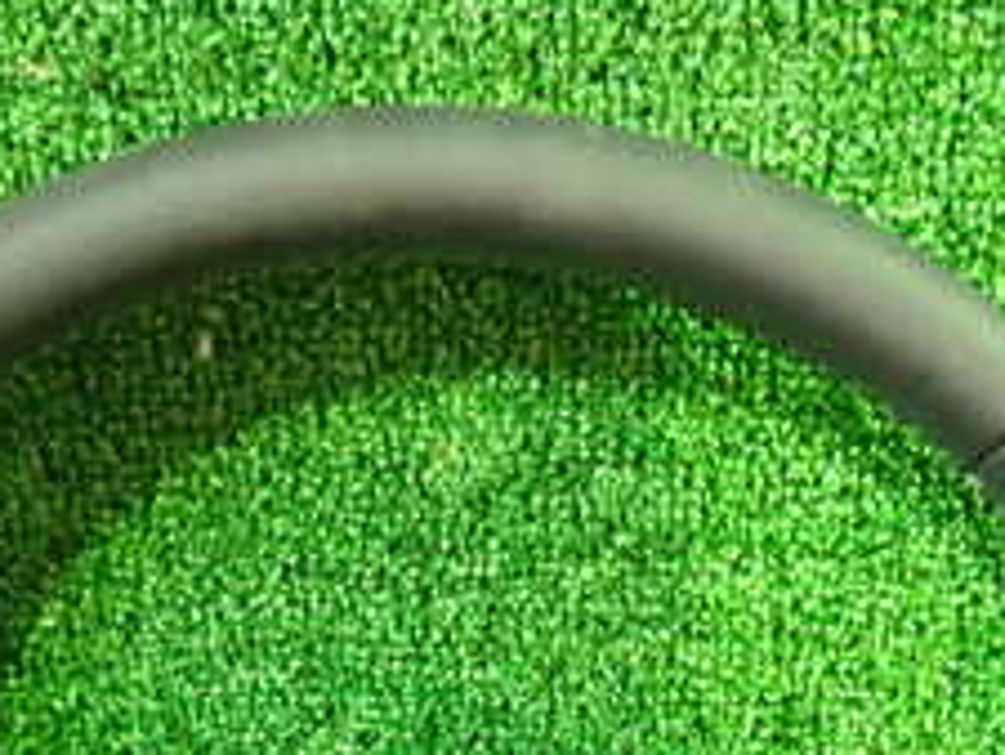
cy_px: 987
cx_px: 460
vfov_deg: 17.3
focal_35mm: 80
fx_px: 2324
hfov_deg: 24.4
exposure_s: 1/15
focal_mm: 5.4
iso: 800
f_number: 2.3
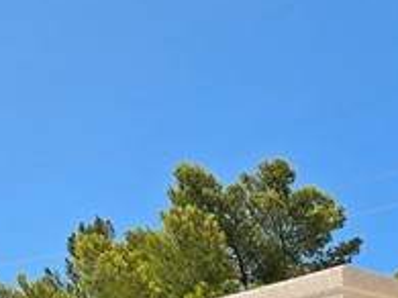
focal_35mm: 121
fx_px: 1390
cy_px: 576
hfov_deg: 16.3
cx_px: 229
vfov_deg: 11.2
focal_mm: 5.4
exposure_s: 1/2088
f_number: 1.8
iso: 25
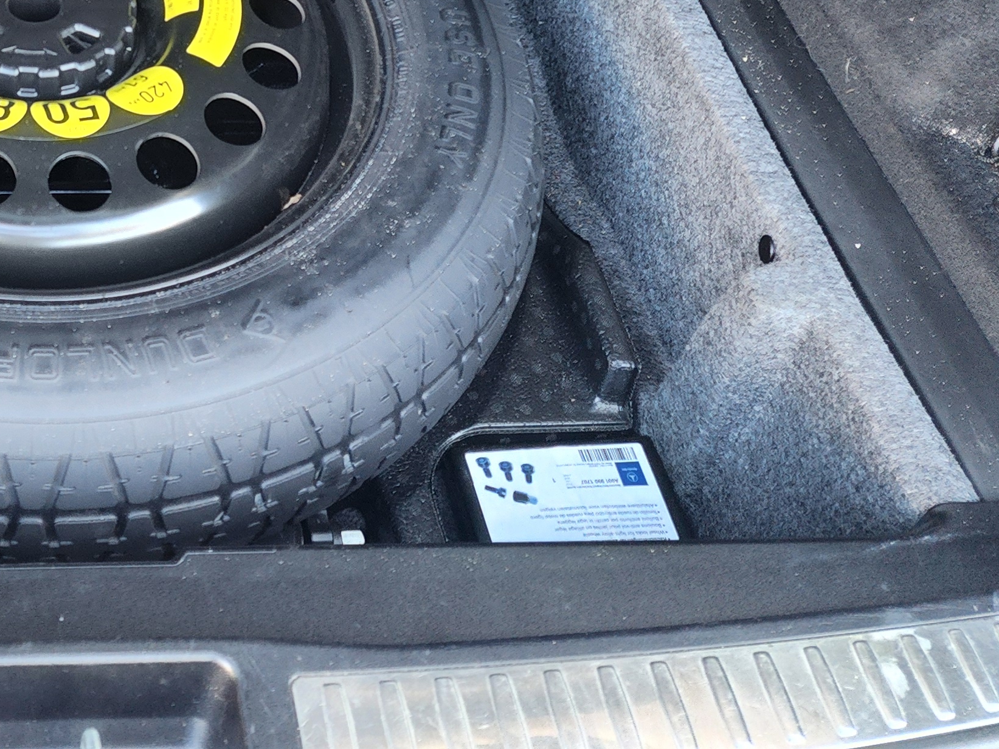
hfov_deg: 32.1
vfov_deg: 23.7
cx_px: 40
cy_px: -162
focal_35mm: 56
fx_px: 1616
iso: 200
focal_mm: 6.4
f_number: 1.8
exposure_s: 1/60
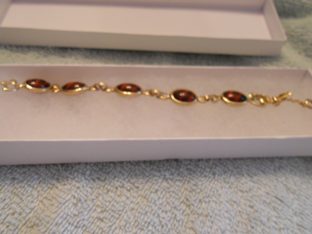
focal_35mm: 32
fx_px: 288
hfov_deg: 56.8
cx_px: 156
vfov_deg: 44.2
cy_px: 117
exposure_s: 1/30
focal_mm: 5.8
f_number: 3.5
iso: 320
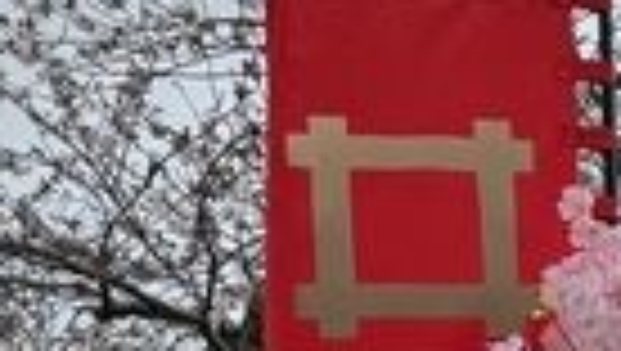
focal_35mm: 154
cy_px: 718
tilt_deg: +8.7
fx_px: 2539
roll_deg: -2.4
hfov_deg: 10.5
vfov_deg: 7.6
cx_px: 1780
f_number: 1.78
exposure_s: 1/1172
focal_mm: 6.76
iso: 80
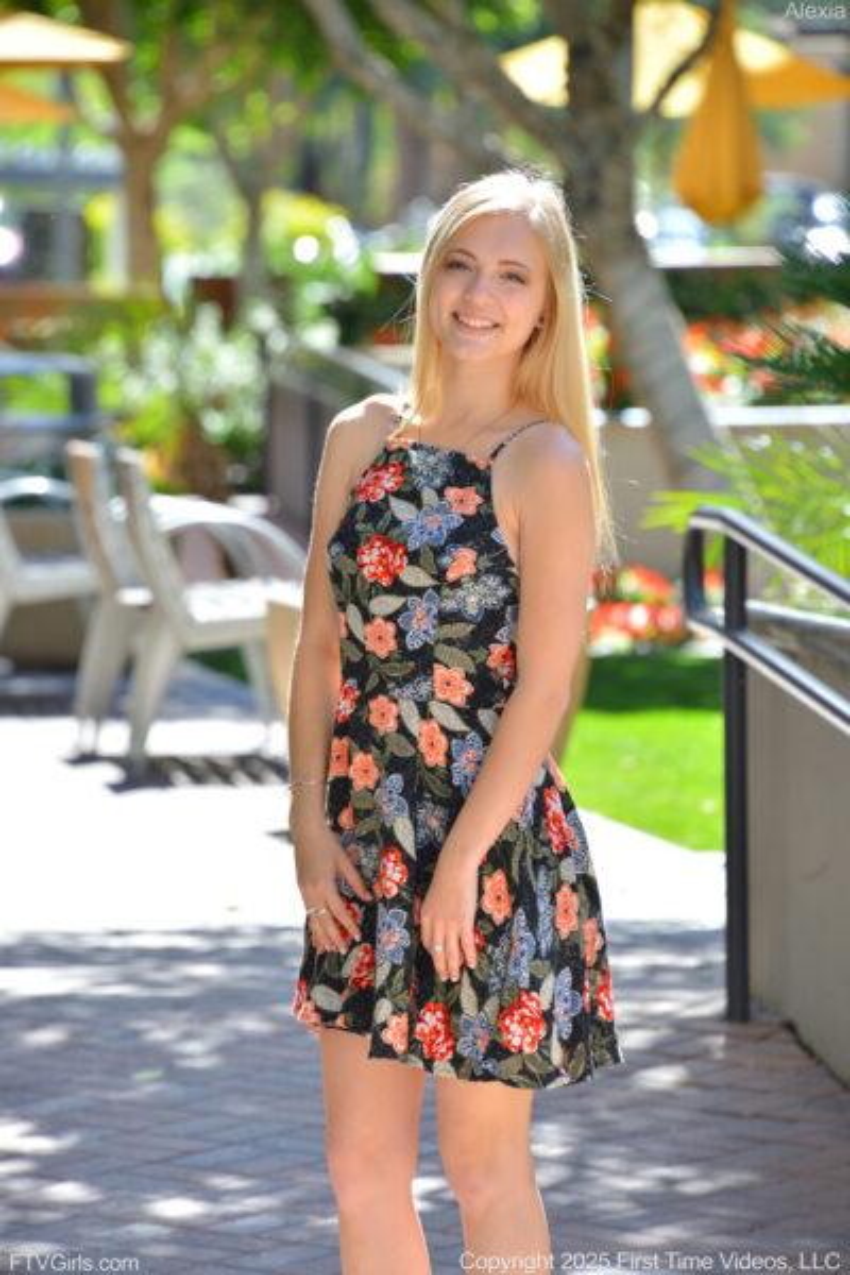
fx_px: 10624
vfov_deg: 6.9
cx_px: 425
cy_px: 638
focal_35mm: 300
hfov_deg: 4.6
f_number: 8
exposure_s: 1/125
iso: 200
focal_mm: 300
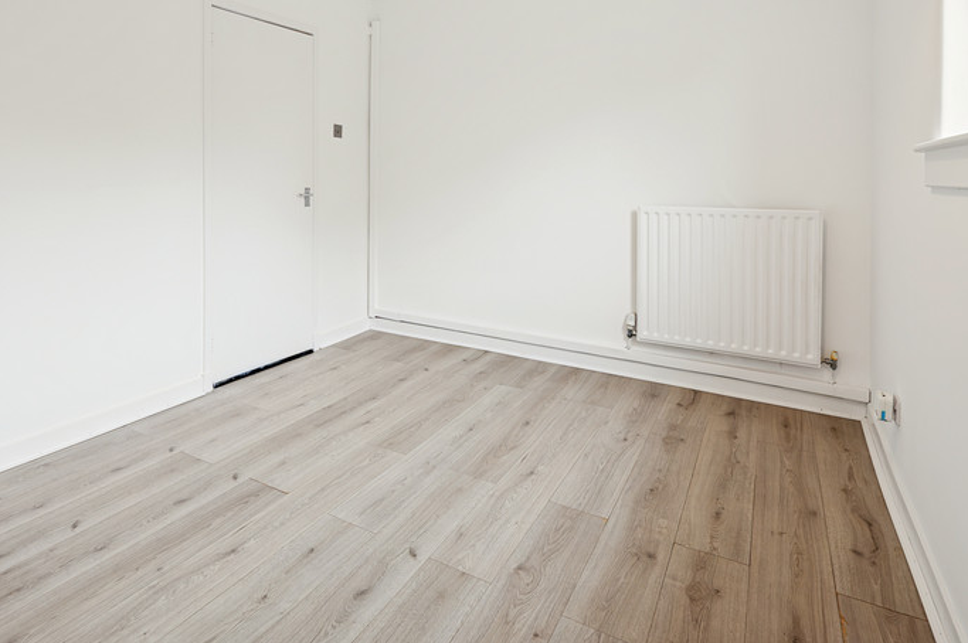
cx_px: 395
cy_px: 186
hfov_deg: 80.5
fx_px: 564
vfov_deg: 57.3
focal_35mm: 21
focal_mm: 14
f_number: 5.6
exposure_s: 1/60
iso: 800
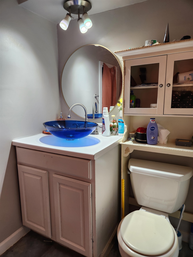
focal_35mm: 23
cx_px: 96
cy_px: 128
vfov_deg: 73.9
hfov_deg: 58.9
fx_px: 171
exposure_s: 1/120
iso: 160
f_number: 1.8
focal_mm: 5.4
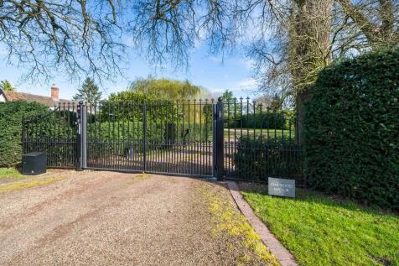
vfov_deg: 67.3
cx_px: 200
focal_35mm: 18
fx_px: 199
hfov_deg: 90.0
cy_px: 133
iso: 160
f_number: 7.1
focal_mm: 12
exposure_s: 1/160
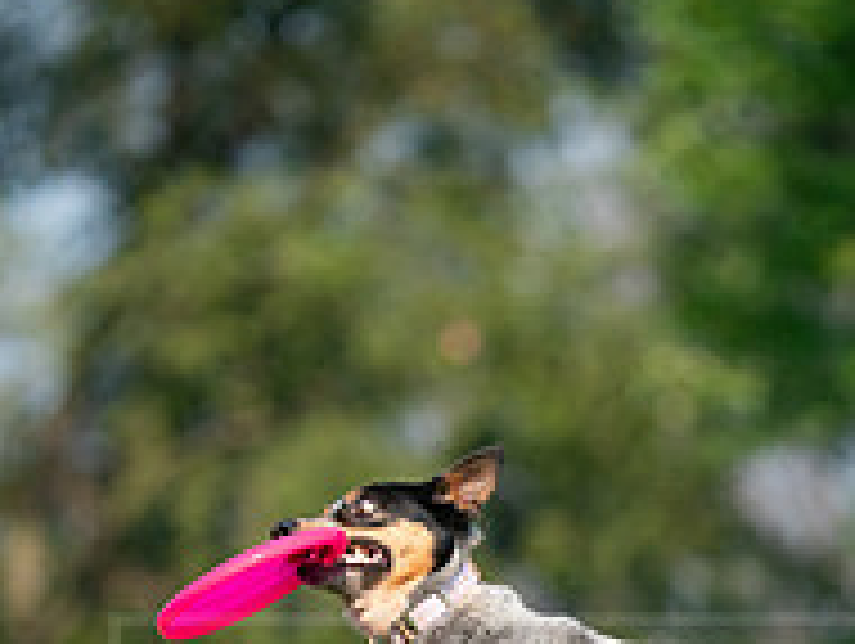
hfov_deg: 2.2
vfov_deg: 1.6
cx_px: 531
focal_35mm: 918
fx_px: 22703
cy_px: 838
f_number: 6.3
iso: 1600
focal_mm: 404
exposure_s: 1/4000
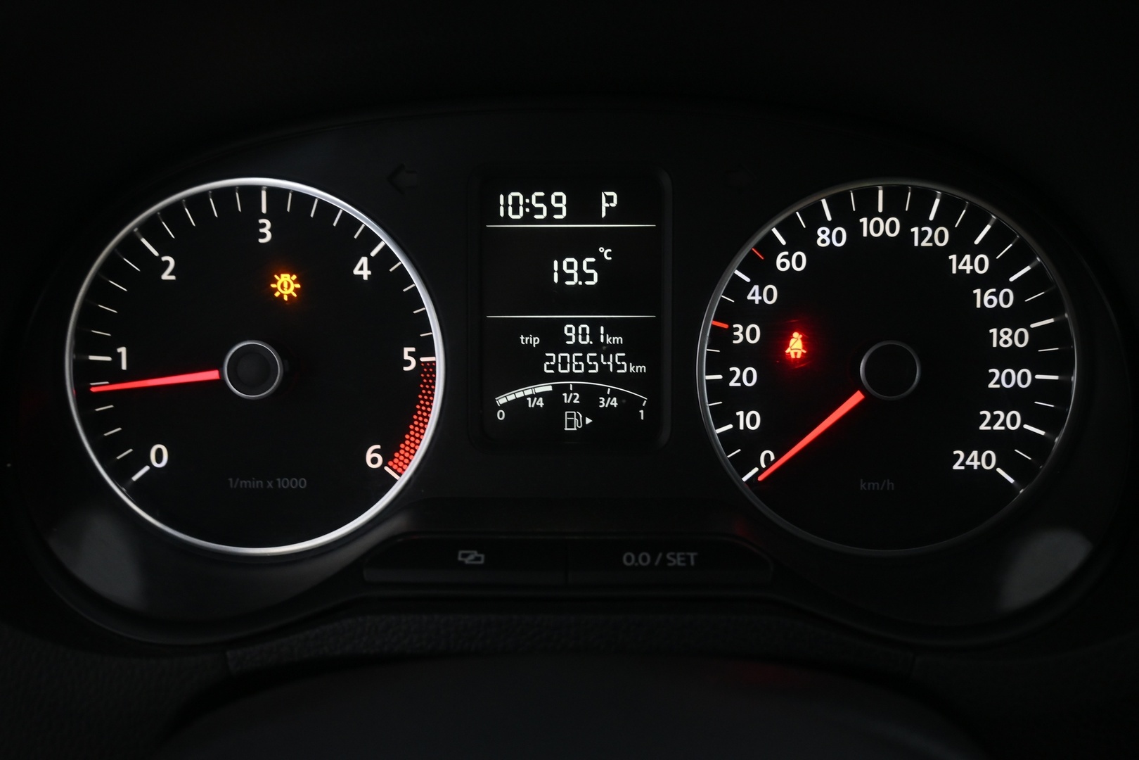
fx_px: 1044
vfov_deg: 40.0
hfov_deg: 57.2
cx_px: 570
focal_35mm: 33
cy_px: 380
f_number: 4
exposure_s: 1/40
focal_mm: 22
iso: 1250
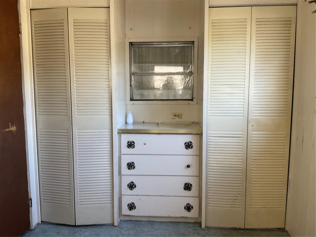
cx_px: 158
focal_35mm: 29
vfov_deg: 48.2
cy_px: 118
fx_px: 265
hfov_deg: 61.7
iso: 100
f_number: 1.8
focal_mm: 3
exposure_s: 1/60
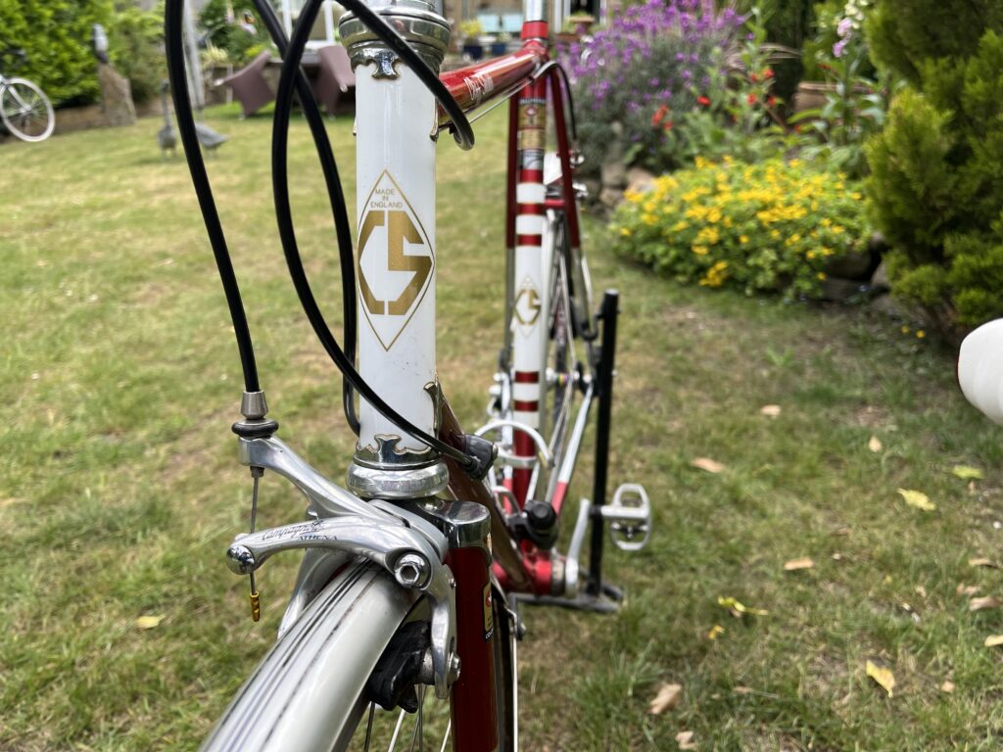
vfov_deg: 53.1
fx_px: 753
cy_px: 376
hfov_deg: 67.3
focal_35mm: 26
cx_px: 502
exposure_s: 1/772
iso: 50
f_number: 1.6
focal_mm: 5.1
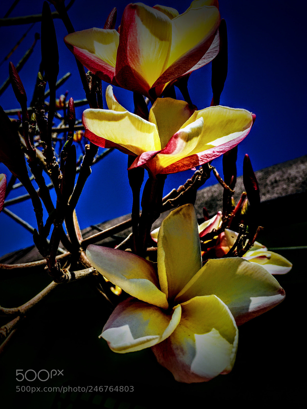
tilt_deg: +34.5
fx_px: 343
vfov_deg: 61.7
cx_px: 154
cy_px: 204
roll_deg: -21.9
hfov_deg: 48.2
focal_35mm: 29
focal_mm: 4.15
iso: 32
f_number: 2.2
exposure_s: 1/3597
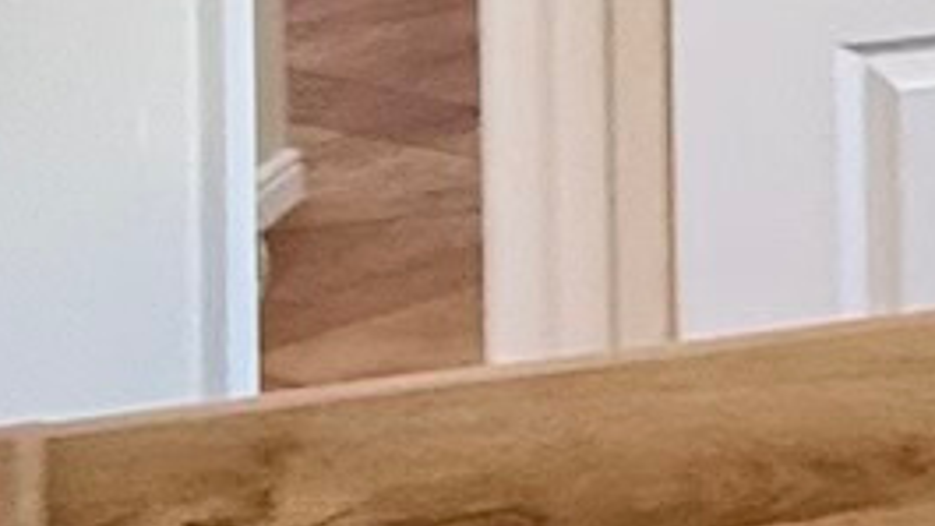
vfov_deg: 9.1
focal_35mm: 118
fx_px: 2925
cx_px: 2918
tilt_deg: -1.3
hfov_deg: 10.8
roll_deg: -0.7
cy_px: -770
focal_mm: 2.22
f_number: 2.2
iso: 500
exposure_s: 1/120
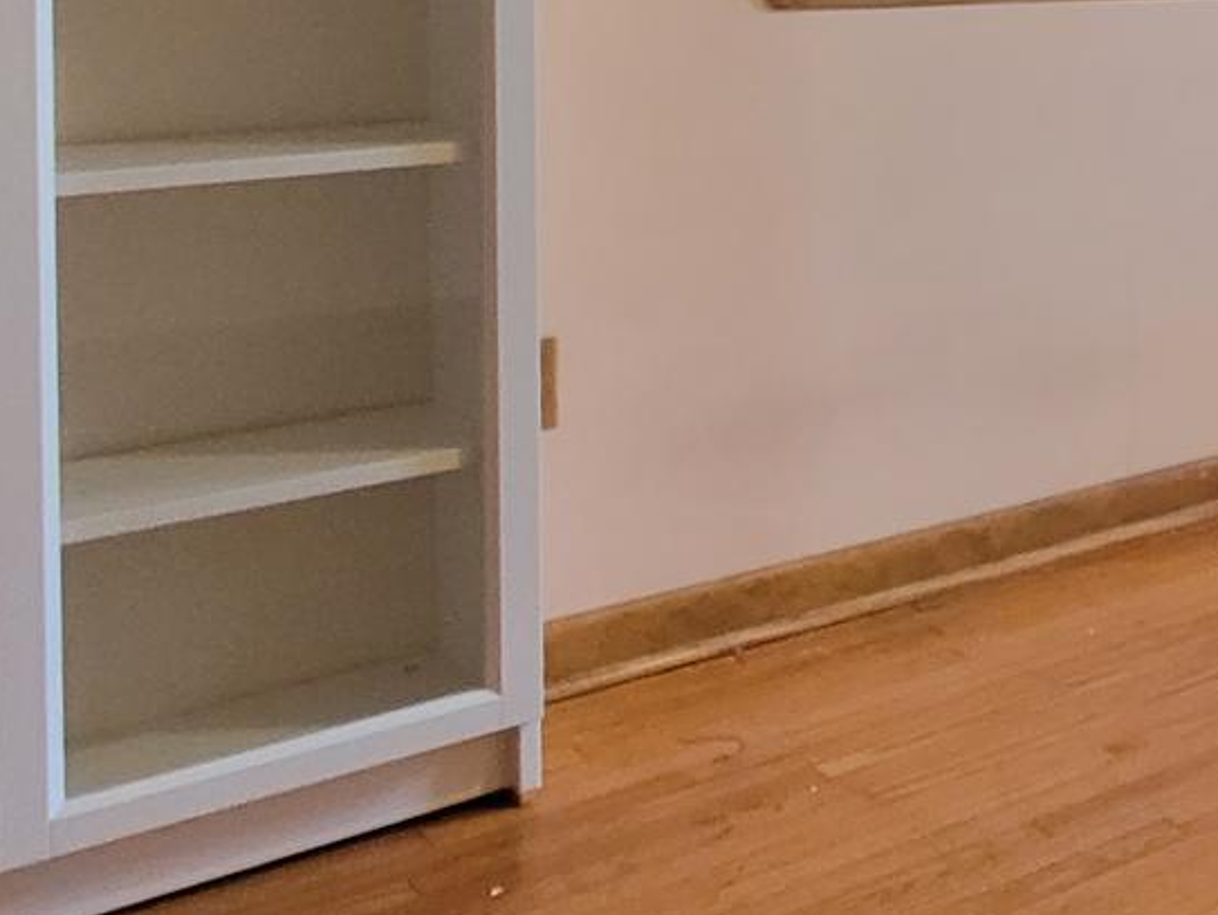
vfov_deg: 27.1
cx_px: 2077
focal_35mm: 49
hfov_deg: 23.8
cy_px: -112
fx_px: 1725
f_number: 2.2
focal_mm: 2.2
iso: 640
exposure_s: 1/24
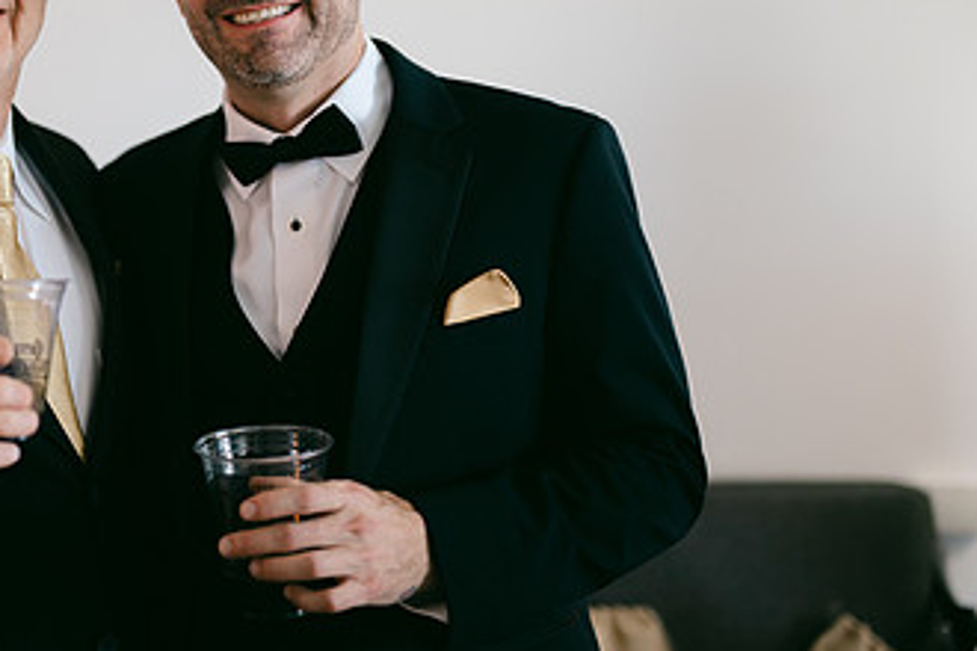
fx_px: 1710
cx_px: 127
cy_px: 141
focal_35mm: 63
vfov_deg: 21.3
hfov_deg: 30.7
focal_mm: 35
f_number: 1.2
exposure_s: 1/200
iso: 400
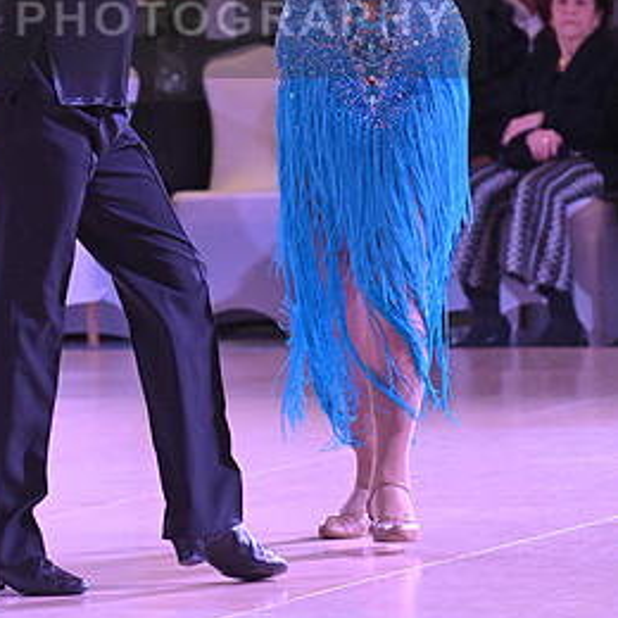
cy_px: 0
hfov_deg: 5.0
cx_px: 160
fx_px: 7090
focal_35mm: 351
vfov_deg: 5.0
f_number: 7.1
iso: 5000
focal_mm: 185
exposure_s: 1/400
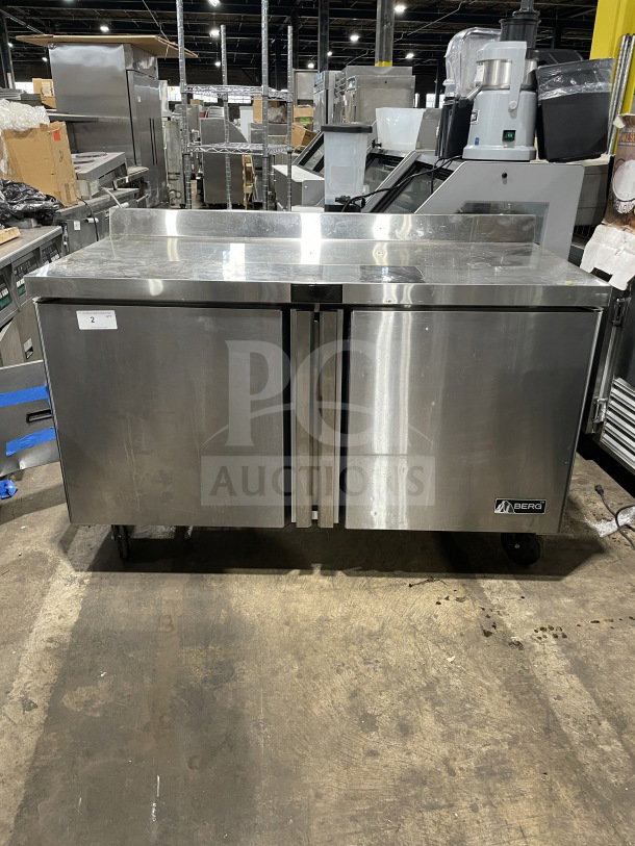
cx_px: 318
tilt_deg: -22.7
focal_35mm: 26
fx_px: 636
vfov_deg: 67.3
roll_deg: +0.1
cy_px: 423
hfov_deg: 53.1
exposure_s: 1/60
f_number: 1.6
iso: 320
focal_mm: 4.2
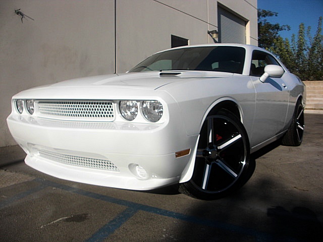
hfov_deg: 51.4
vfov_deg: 39.7
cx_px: 162
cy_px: 121
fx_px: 336
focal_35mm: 36
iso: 50
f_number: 7.9
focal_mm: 6.3
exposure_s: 1/200
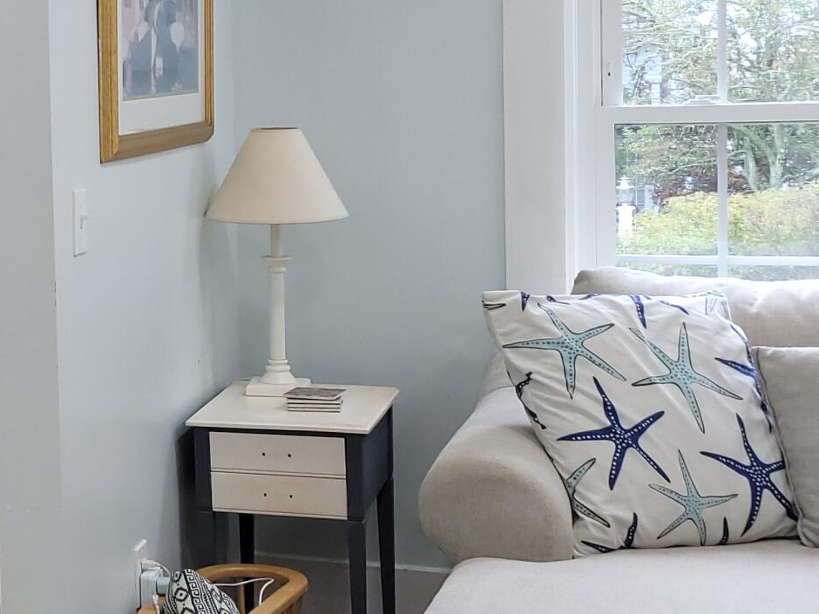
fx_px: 1964
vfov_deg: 17.7
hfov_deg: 19.9
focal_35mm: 83
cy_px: 214
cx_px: -462
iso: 64
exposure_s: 1/60
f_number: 1.8
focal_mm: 5.4
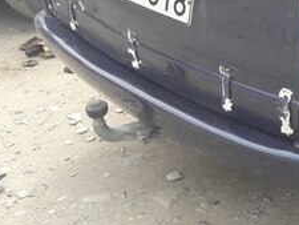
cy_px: -15
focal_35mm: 82
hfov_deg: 20.7
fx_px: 709
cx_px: 432
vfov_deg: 17.5
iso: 40
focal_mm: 3.7
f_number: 1.9
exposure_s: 1/480
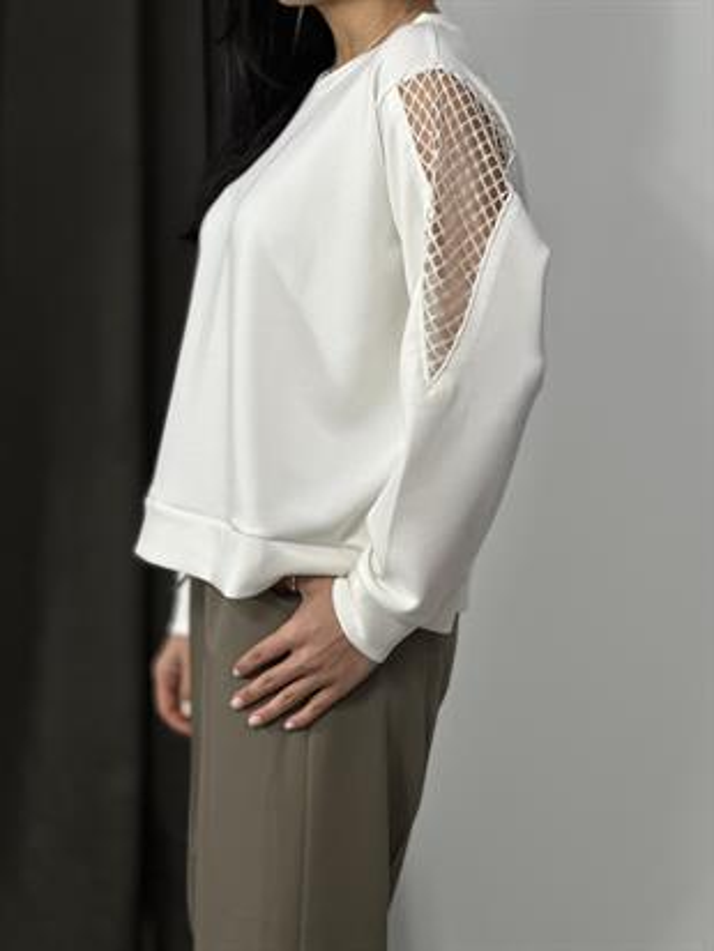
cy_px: 476
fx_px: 2117
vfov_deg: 25.3
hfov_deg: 19.1
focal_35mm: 77
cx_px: 357
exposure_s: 1/100
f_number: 2.8
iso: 64
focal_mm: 9
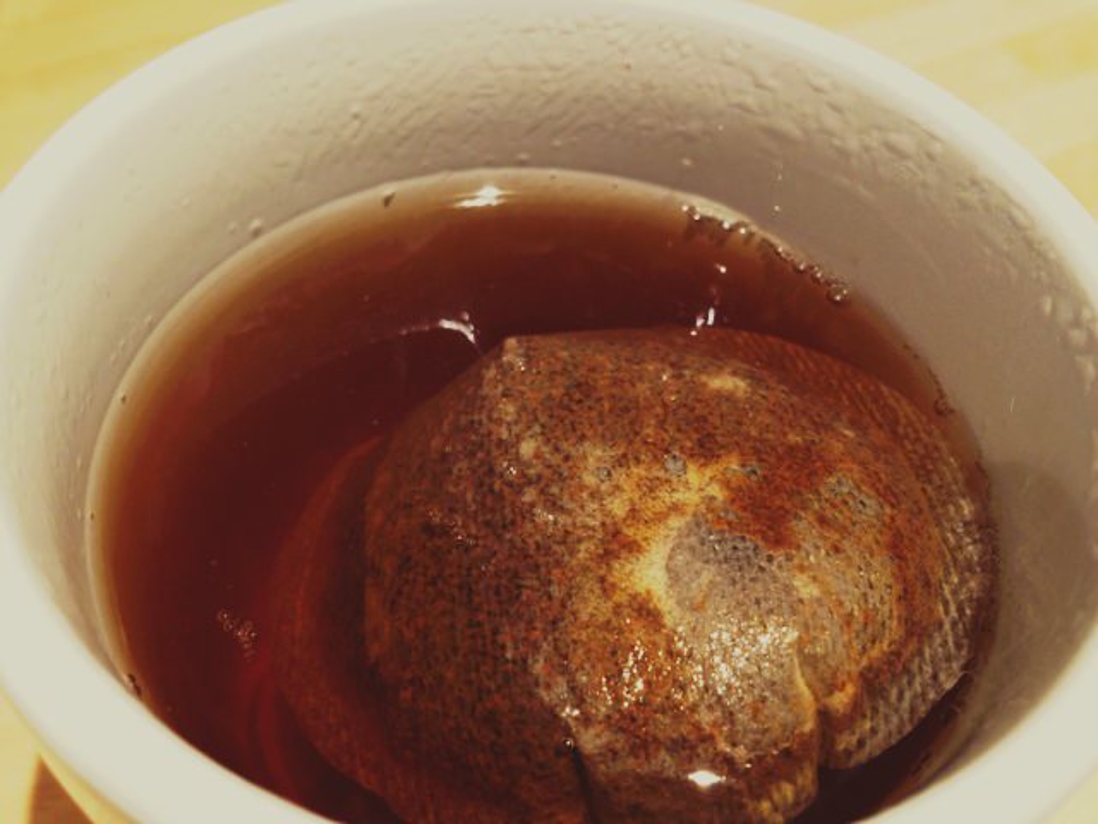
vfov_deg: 40.7
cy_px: 412
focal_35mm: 35
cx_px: 549
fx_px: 1110
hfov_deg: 52.6
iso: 125
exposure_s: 1/20
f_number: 2.4
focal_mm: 4.28
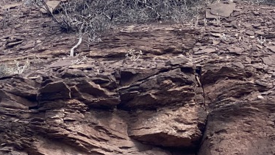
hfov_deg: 13.9
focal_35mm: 155
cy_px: -95
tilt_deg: +15.2
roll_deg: -1.9
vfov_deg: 7.7
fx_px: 1131
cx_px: 122
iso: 20
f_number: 2
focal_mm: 6
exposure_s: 1/1170
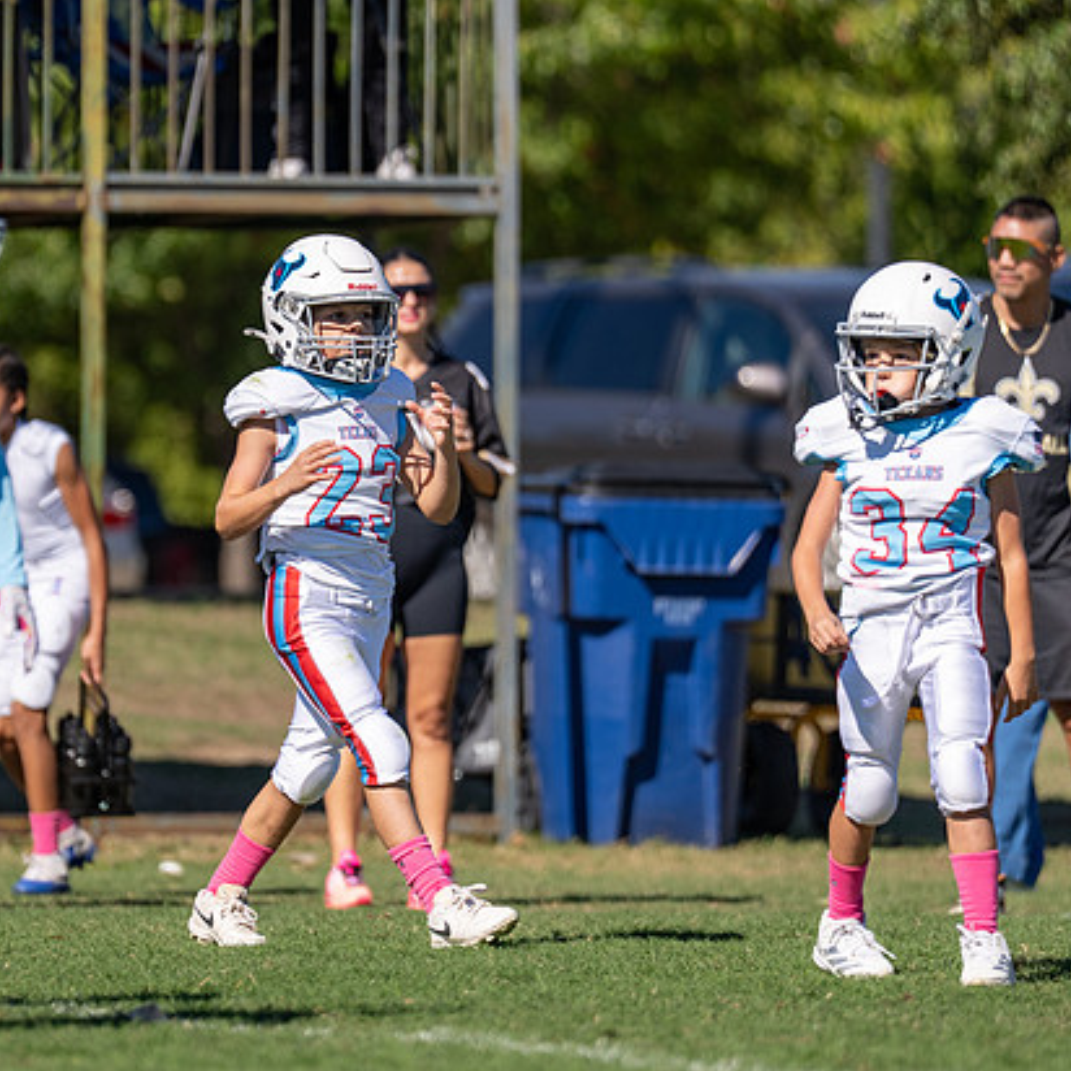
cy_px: 418
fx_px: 14702
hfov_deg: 4.2
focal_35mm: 420
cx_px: 254
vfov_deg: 4.2
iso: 100
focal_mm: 200
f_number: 2.8
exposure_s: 1/2500
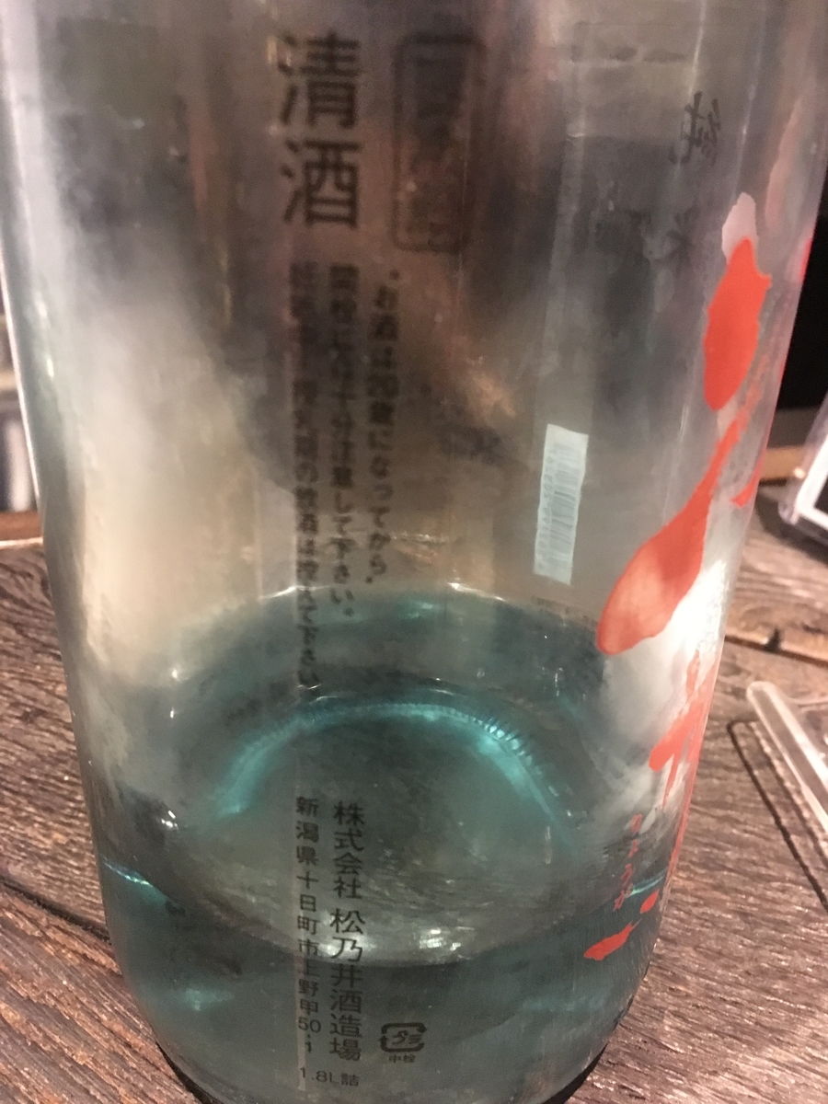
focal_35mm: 29
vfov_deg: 61.7
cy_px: 552
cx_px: 414
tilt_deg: -28.3
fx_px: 925
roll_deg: -3.9
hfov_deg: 48.2
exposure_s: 1/15
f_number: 2.2
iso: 400
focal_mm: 4.15
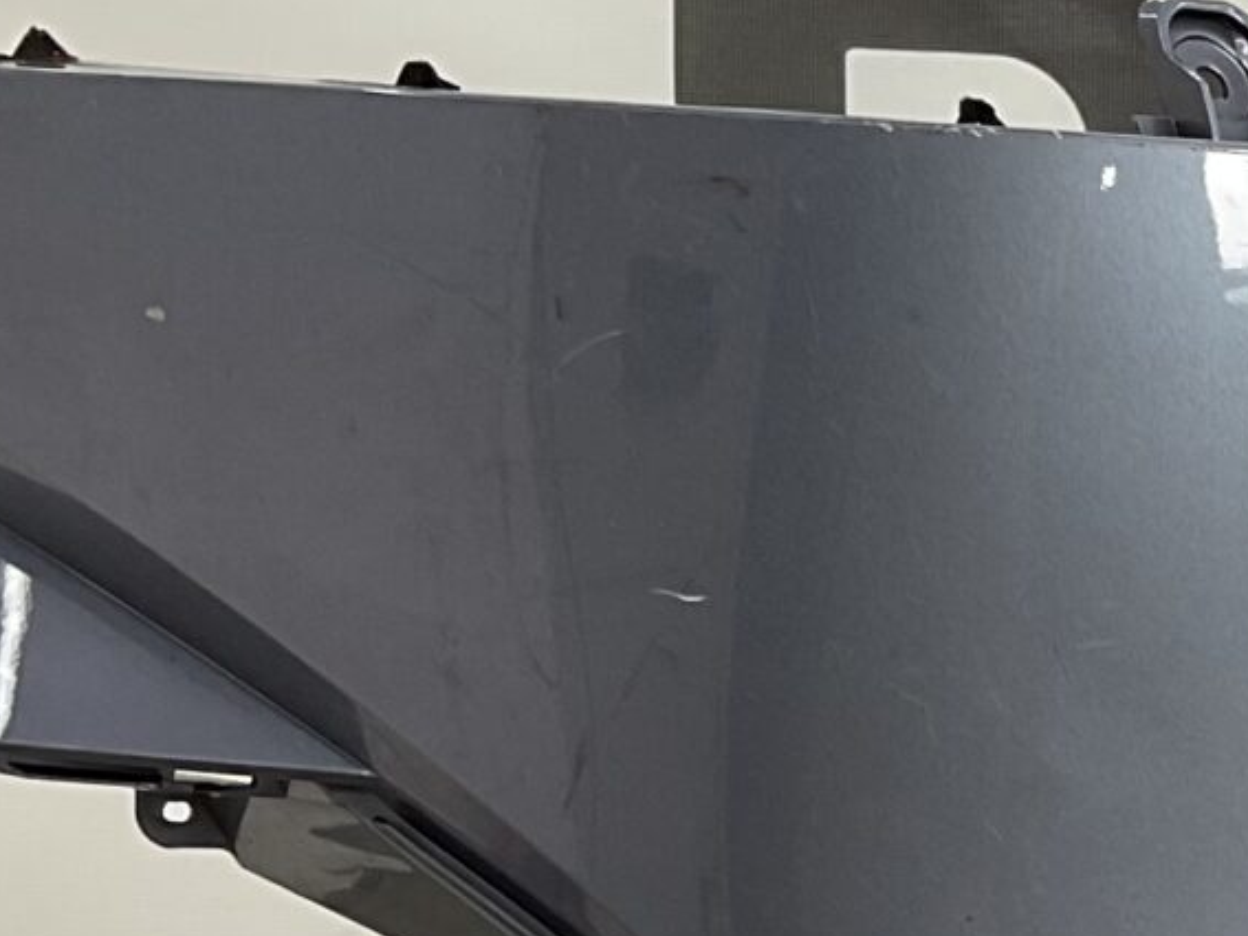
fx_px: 4722
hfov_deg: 14.1
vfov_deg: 10.9
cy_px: 1390
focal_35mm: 131
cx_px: 1875
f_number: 1.8
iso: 16
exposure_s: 1/232
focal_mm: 3
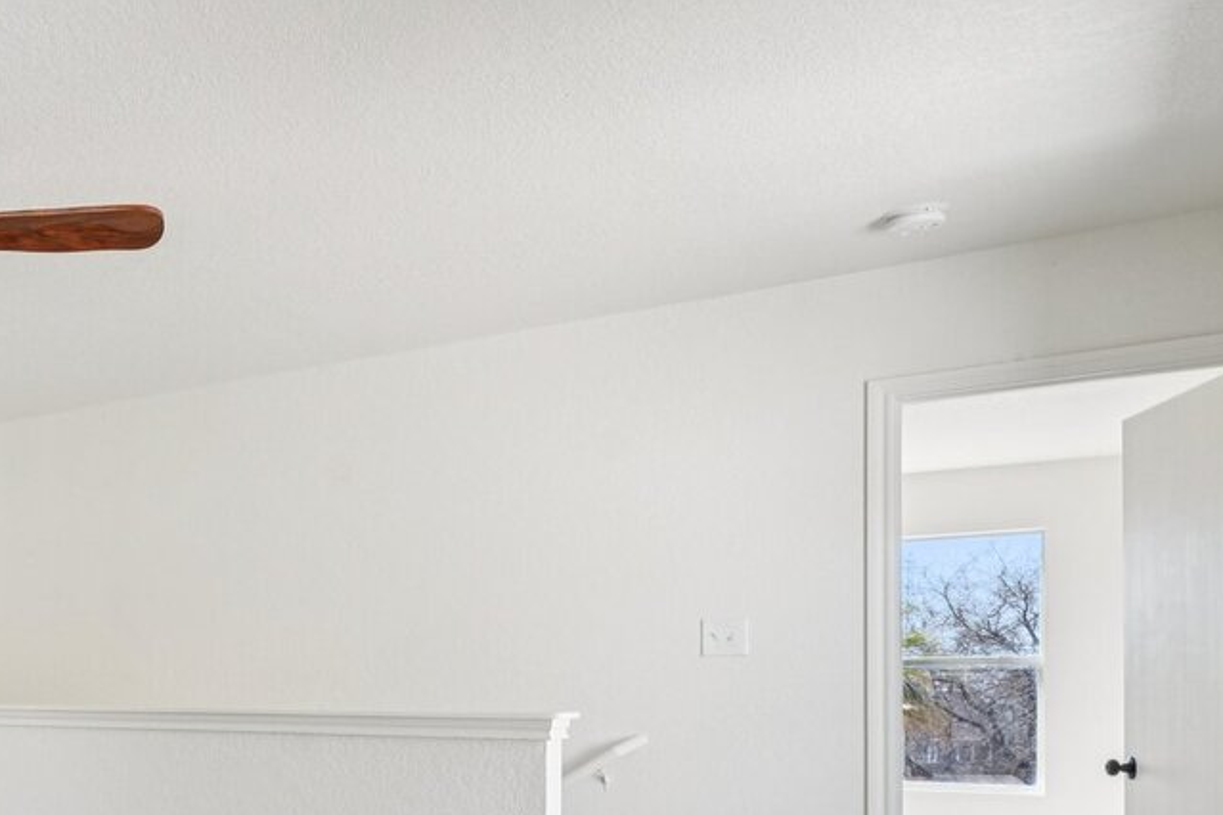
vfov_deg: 33.6
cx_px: -142
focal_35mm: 38
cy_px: 693
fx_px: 1291
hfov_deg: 40.3
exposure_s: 1/160
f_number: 8
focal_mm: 15
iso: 800
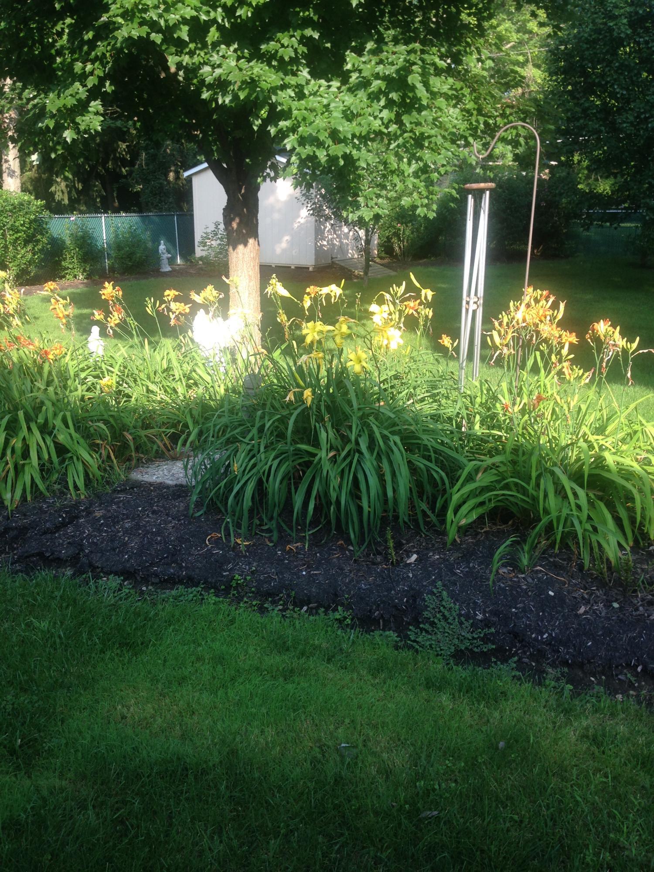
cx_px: 327
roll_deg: +0.4
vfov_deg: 55.4
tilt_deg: -14.9
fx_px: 831
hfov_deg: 42.9
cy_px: 436
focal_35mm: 33
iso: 50
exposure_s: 1/282
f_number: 2.4
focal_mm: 4.12
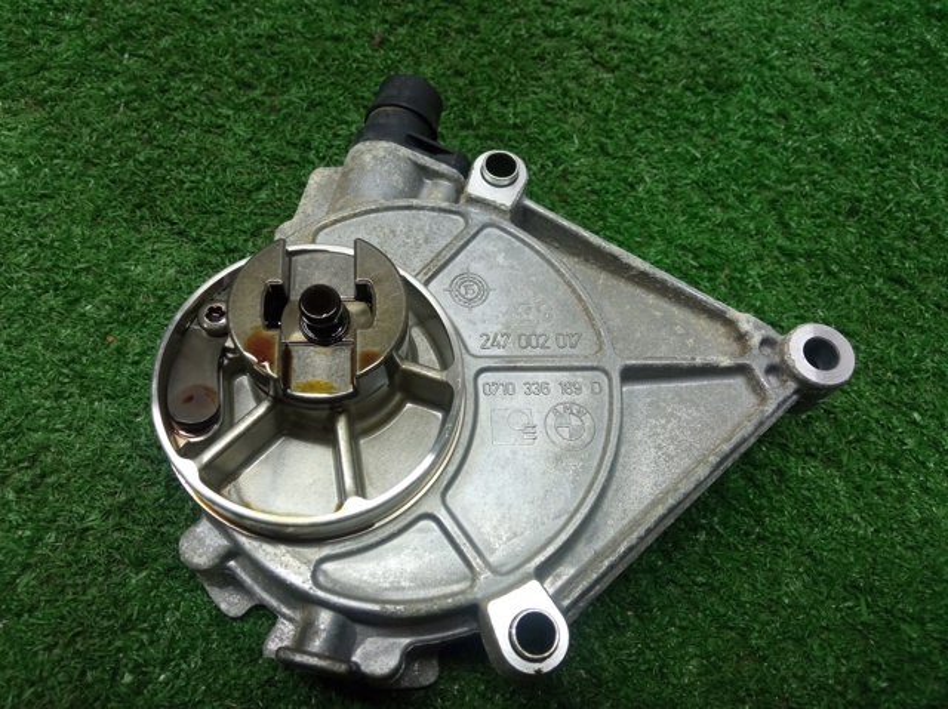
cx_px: 474
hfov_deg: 65.4
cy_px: 354
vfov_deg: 51.3
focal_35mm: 27
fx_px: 739
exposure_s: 1/33.3
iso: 184
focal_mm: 3.79
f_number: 2.2
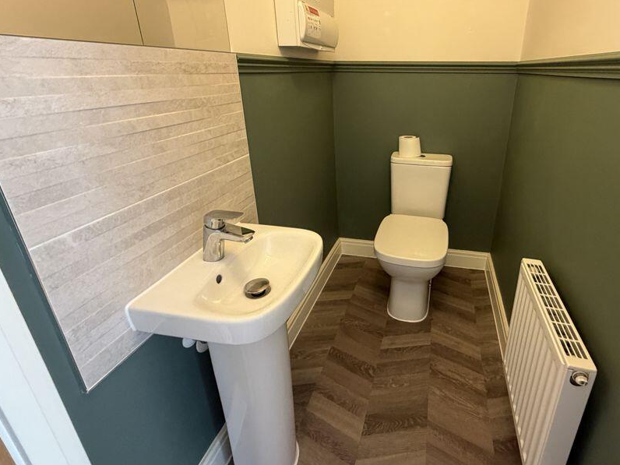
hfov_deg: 86.2
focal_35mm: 18
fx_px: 322
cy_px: 185
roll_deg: -0.4
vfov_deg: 70.8
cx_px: 383
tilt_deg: -20.0
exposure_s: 1/71
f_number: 2.2
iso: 320
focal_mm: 2.22
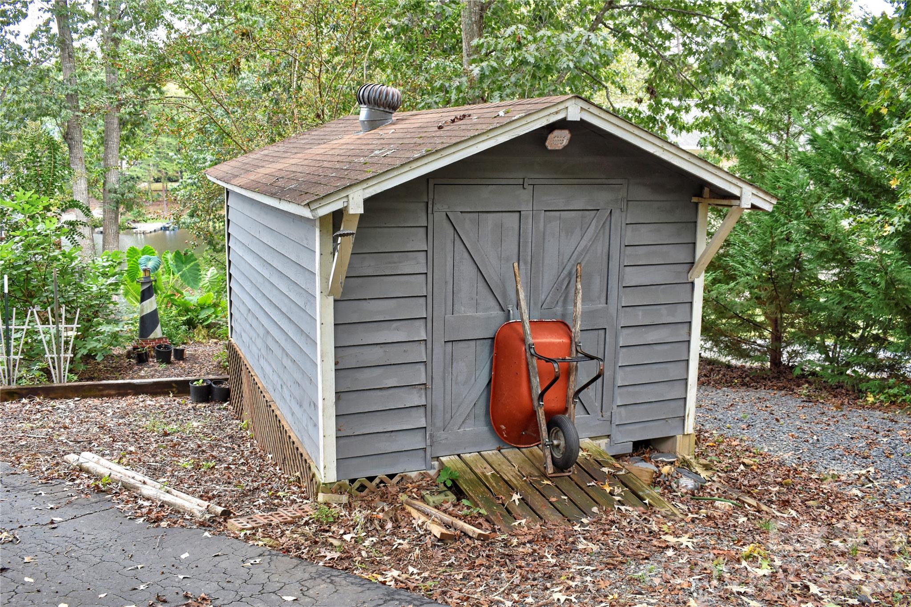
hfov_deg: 57.2
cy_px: 304
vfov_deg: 40.0
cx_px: 456
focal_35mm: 33
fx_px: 835
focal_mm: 22
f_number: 5.6
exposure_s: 1/125
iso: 400
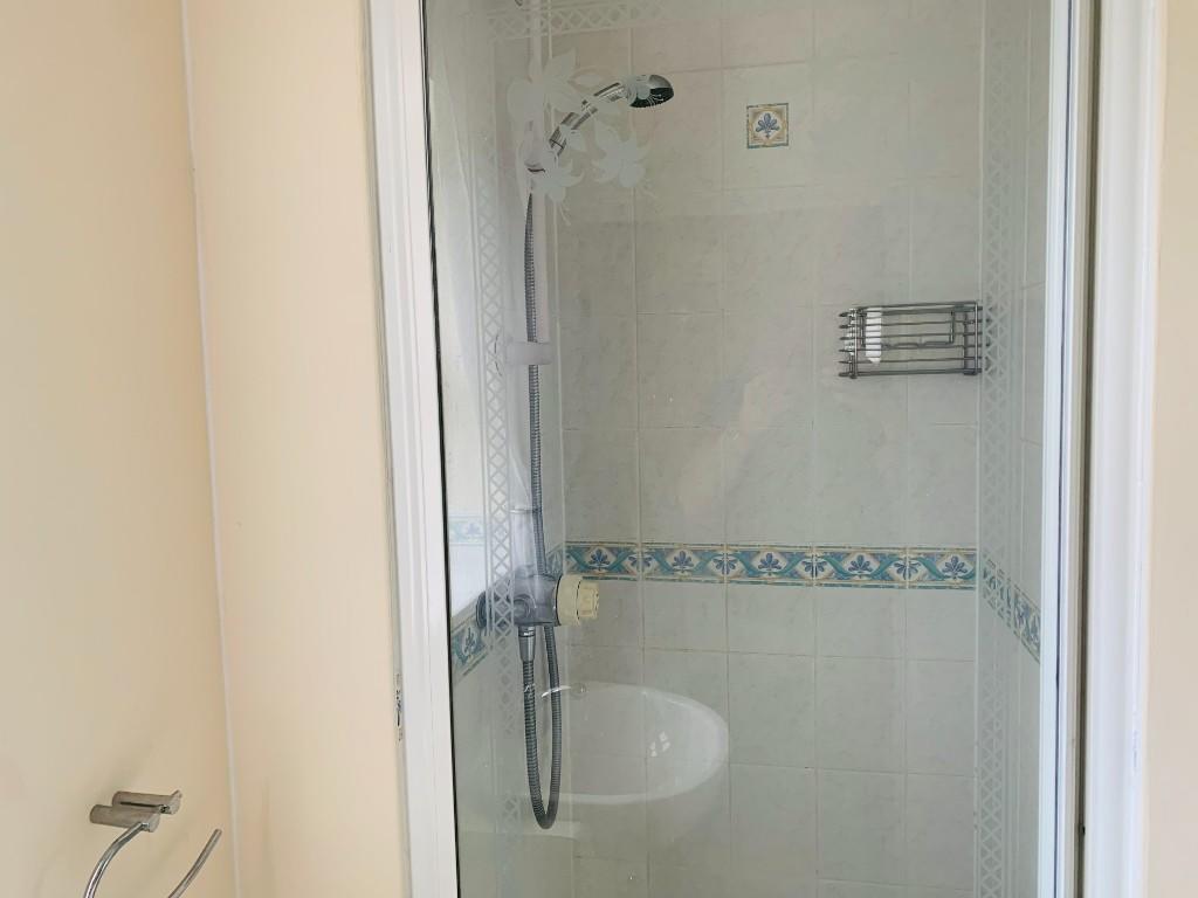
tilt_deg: -6.3
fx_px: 900
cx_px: 599
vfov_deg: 53.1
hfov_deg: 67.3
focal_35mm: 26
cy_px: 449
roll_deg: +1.5
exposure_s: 1/69
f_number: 1.8
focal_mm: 4.25
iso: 100
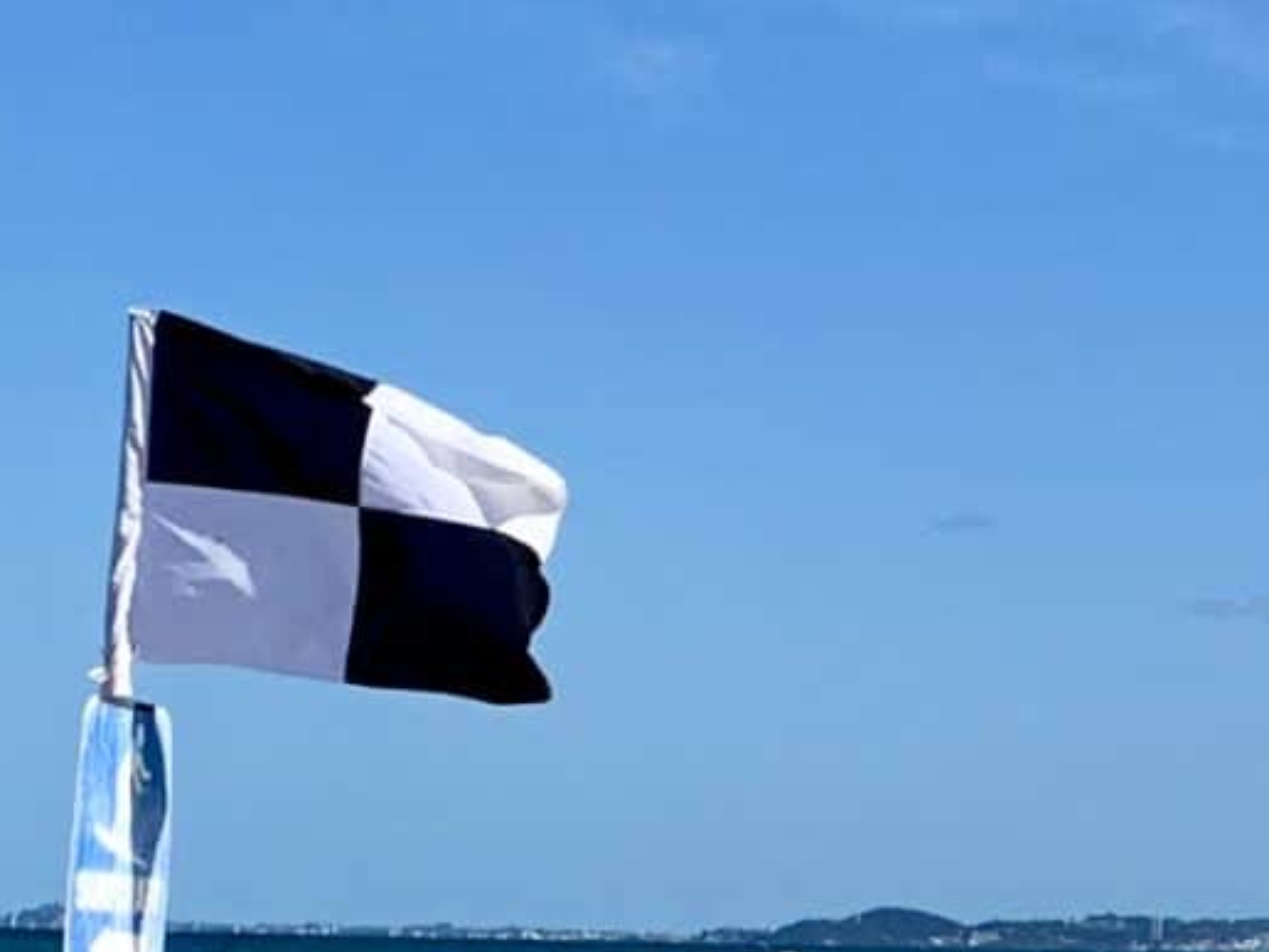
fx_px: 5316
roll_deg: -2.9
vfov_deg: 10.2
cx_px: 2592
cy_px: 604
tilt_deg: +4.4
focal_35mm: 145
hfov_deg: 12.0
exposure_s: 1/3289
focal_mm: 4.25
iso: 25
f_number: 1.8
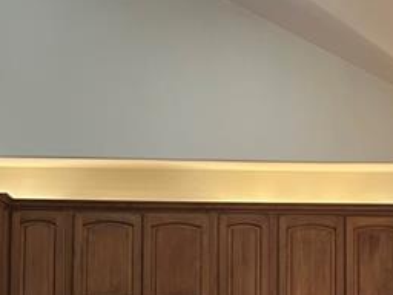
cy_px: 241
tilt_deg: +4.2
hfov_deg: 20.4
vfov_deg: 15.3
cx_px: 243
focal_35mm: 96
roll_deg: -0.5
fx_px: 1090
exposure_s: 1/120
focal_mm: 6.86
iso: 160
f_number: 1.78
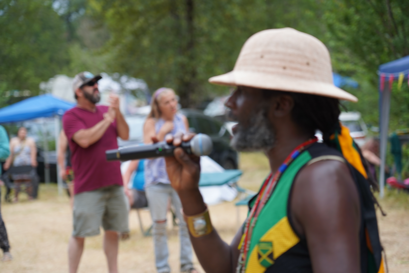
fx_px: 1193
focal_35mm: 105
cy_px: 136
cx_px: 204
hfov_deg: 19.5
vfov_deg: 13.0
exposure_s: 1/160
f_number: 4
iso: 200
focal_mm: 105
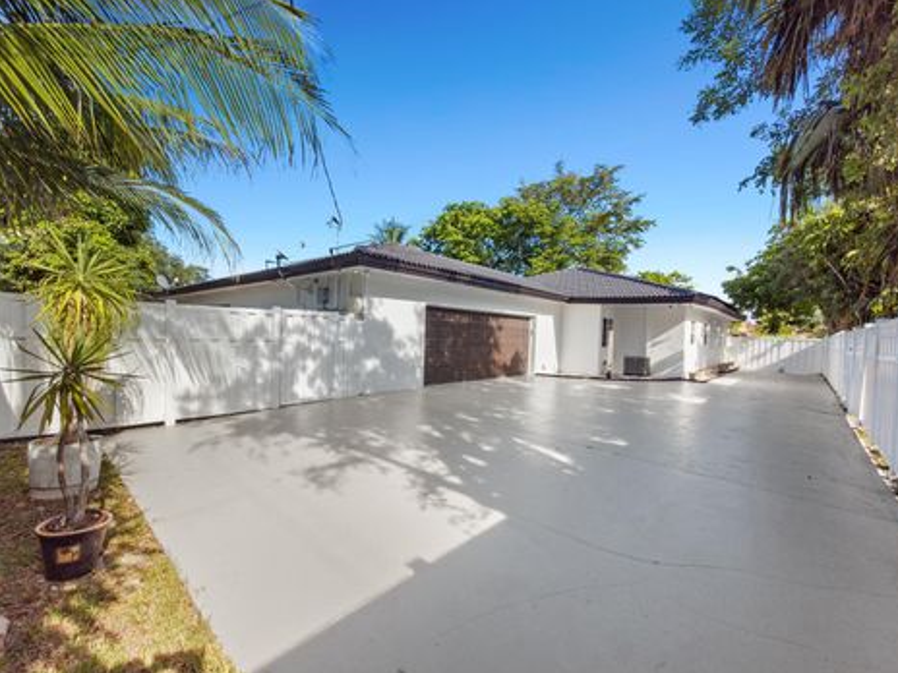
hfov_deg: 102.1
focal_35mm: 14
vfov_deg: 85.7
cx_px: 451
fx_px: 363
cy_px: 343
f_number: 2.2
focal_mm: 2.2
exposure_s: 1/850
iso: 50
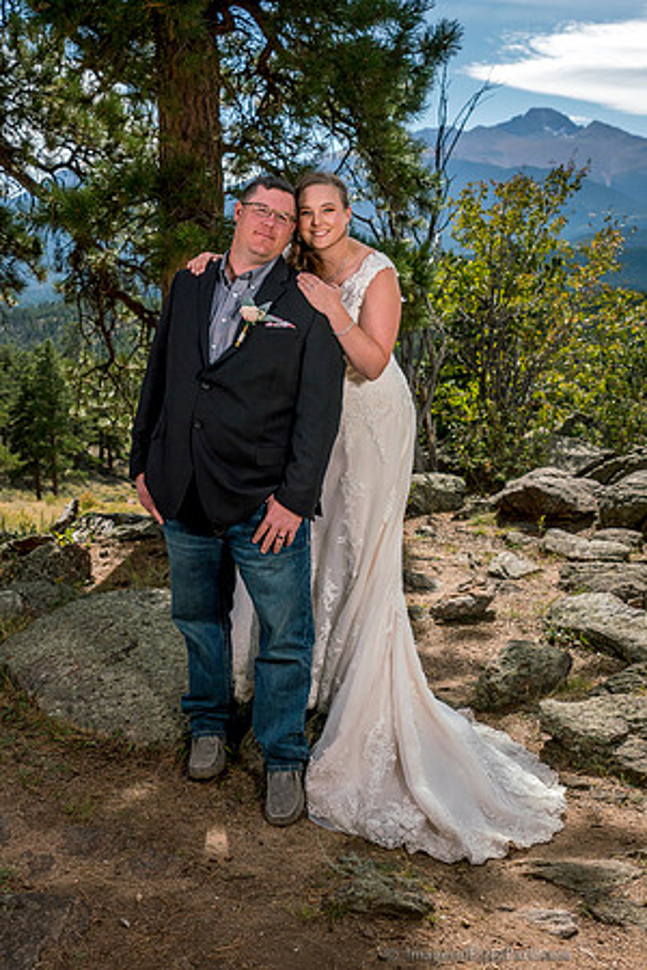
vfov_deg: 53.1
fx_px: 970
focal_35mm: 36
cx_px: 324
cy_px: 485
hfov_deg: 36.9
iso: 250
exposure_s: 1/2000
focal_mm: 24
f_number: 4.5
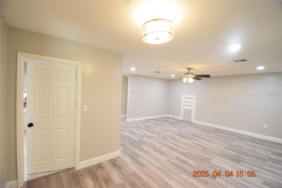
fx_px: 117
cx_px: 141
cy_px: 94
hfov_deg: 100.4
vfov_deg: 77.3
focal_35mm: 15
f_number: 3.5
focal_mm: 10
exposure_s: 1/60
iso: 1400
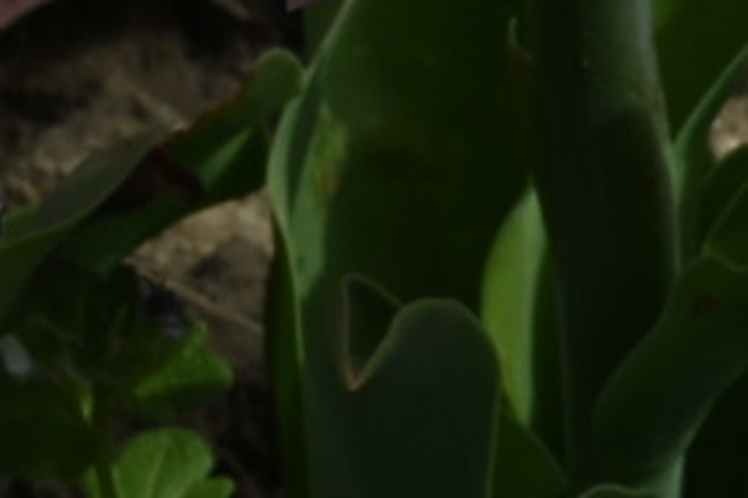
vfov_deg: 4.1
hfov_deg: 6.2
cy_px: -381
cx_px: 229
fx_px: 6956
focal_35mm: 335
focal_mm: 50
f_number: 22
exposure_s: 1/60
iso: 140
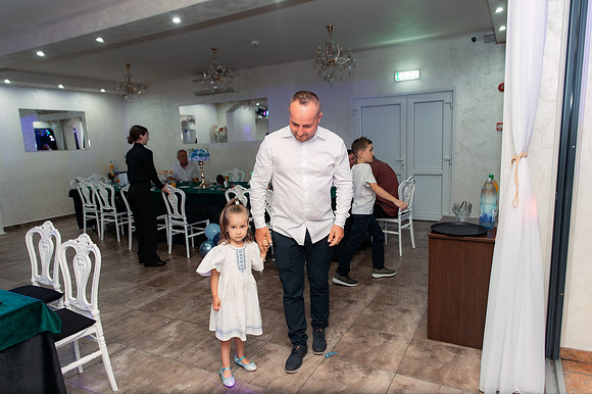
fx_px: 394
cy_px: 197
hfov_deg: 73.8
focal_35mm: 24
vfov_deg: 53.1
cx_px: 296
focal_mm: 24
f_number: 3.5
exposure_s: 1/250
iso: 2500
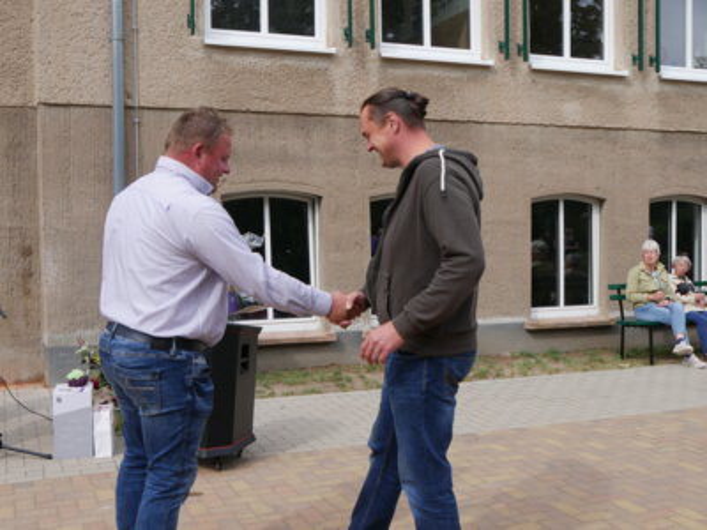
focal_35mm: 42
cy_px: 265
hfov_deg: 44.8
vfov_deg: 34.3
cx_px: 354
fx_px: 858
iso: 200
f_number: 7.1
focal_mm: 21
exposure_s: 1/320
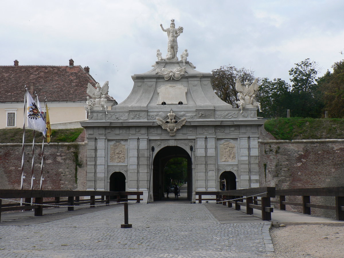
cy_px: 129
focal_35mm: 51
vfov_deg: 28.6
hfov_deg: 37.5
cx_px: 172
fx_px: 507
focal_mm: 8.4
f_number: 4.5
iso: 80
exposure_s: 1/400
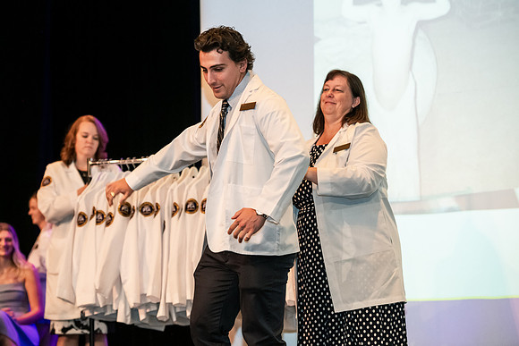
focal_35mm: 110
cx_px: 260
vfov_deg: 12.5
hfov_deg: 18.6
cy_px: 173
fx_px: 1586
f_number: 3.5
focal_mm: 110
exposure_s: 1/200
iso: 2500
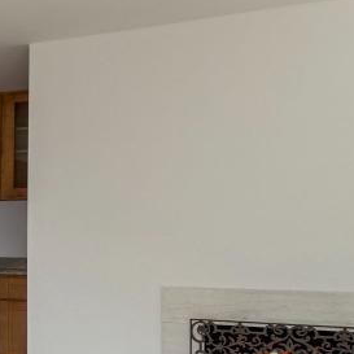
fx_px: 810
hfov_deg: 17.9
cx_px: -338
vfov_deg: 24.4
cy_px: 268
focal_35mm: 70
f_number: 8
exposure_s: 1/20
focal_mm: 10
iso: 100
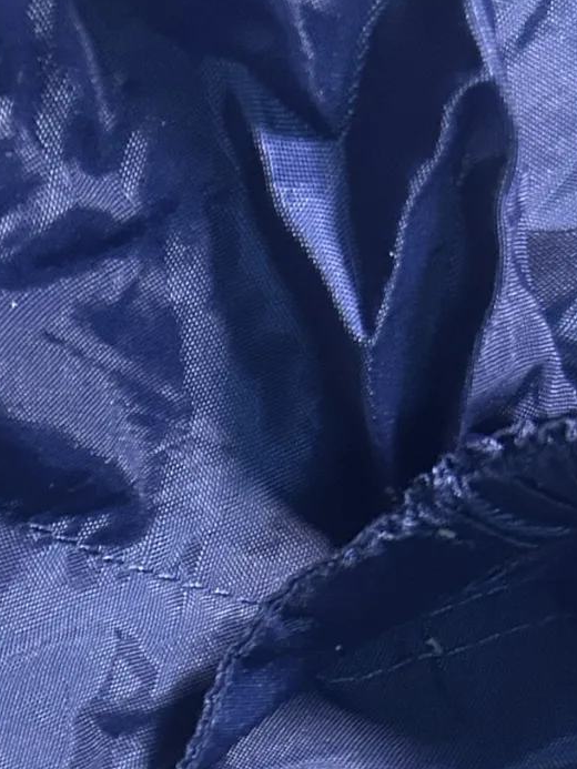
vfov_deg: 19.2
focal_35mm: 96
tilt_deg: -53.9
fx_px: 2133
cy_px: 930
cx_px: -243
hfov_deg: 14.5
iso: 320
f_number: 1.5
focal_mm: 5.7
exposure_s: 1/50
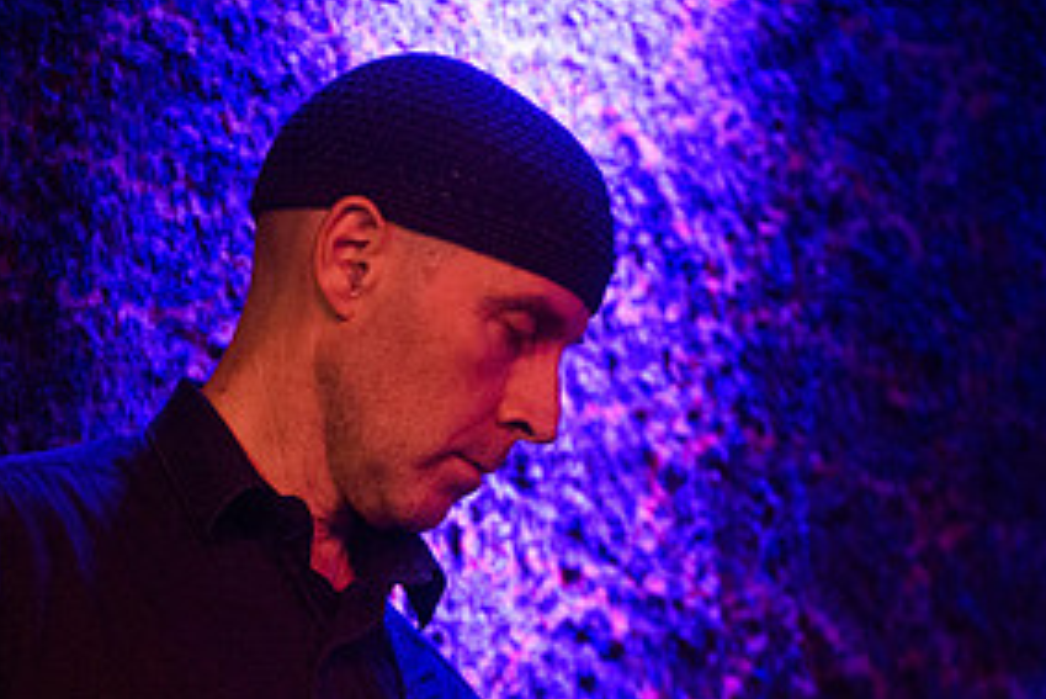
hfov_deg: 11.7
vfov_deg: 7.8
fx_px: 5116
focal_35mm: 176
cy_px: 693
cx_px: 432
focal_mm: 86
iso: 6400
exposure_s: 1/80
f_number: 3.2
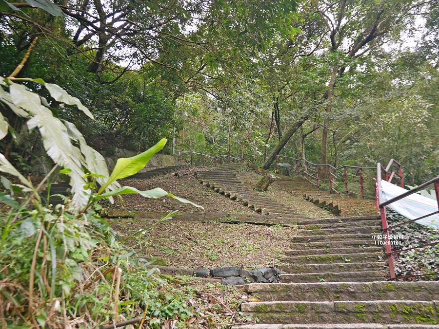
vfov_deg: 41.8
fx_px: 431
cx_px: 220
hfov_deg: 53.9
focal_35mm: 34
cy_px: 164
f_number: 4
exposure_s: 1/60
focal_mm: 17
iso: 1000
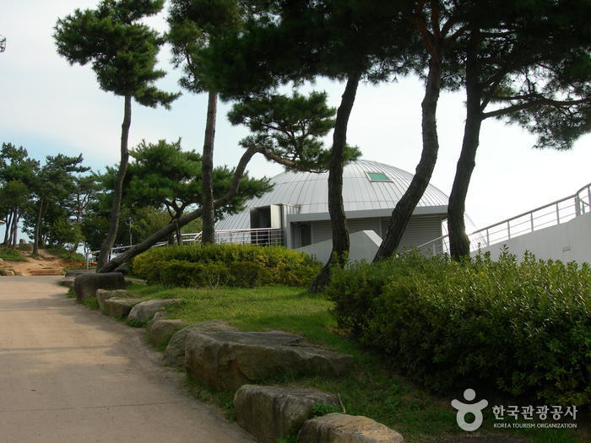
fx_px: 649
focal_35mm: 38
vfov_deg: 37.7
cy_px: 222
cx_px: 296
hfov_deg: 49.0
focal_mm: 7.8
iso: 50
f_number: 4.8
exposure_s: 1/335
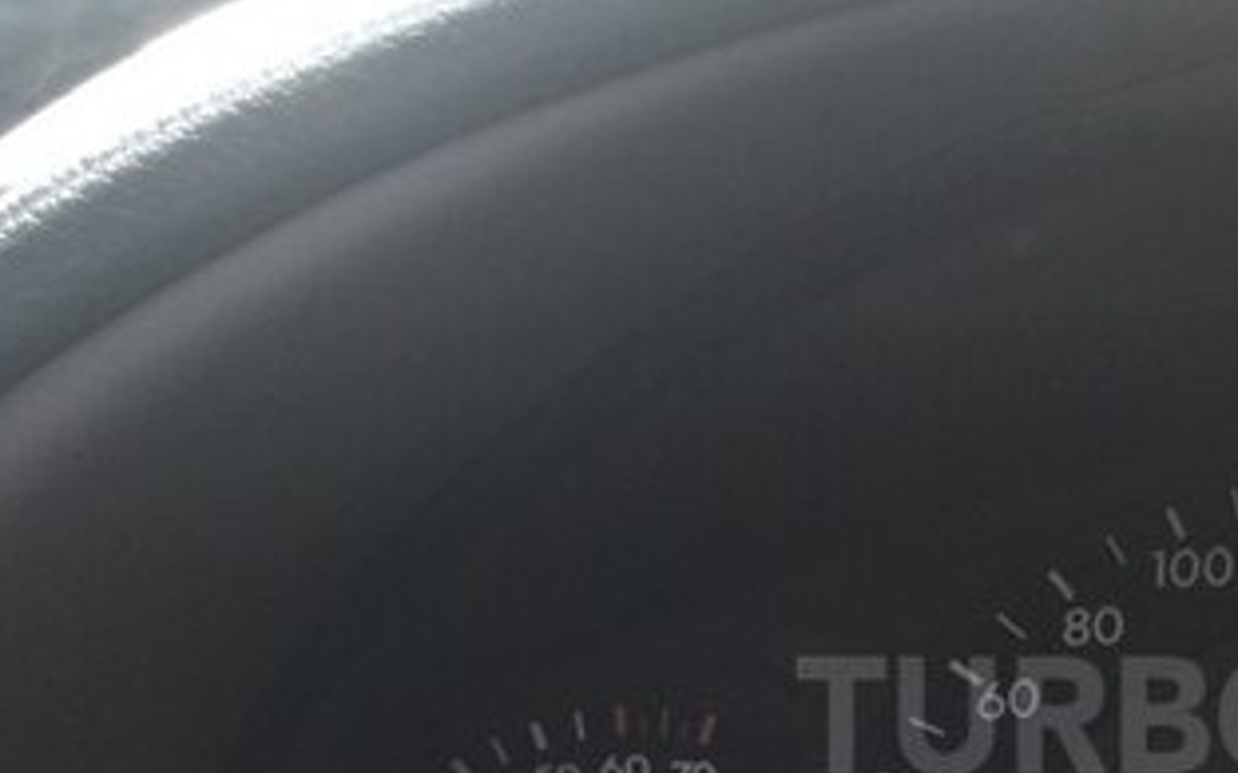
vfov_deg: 19.6
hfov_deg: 29.7
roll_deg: -1.1
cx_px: 1202
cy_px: 716
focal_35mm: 65
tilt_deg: -21.0
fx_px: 2193
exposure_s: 1/33
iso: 80
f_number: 2.2
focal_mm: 4.15
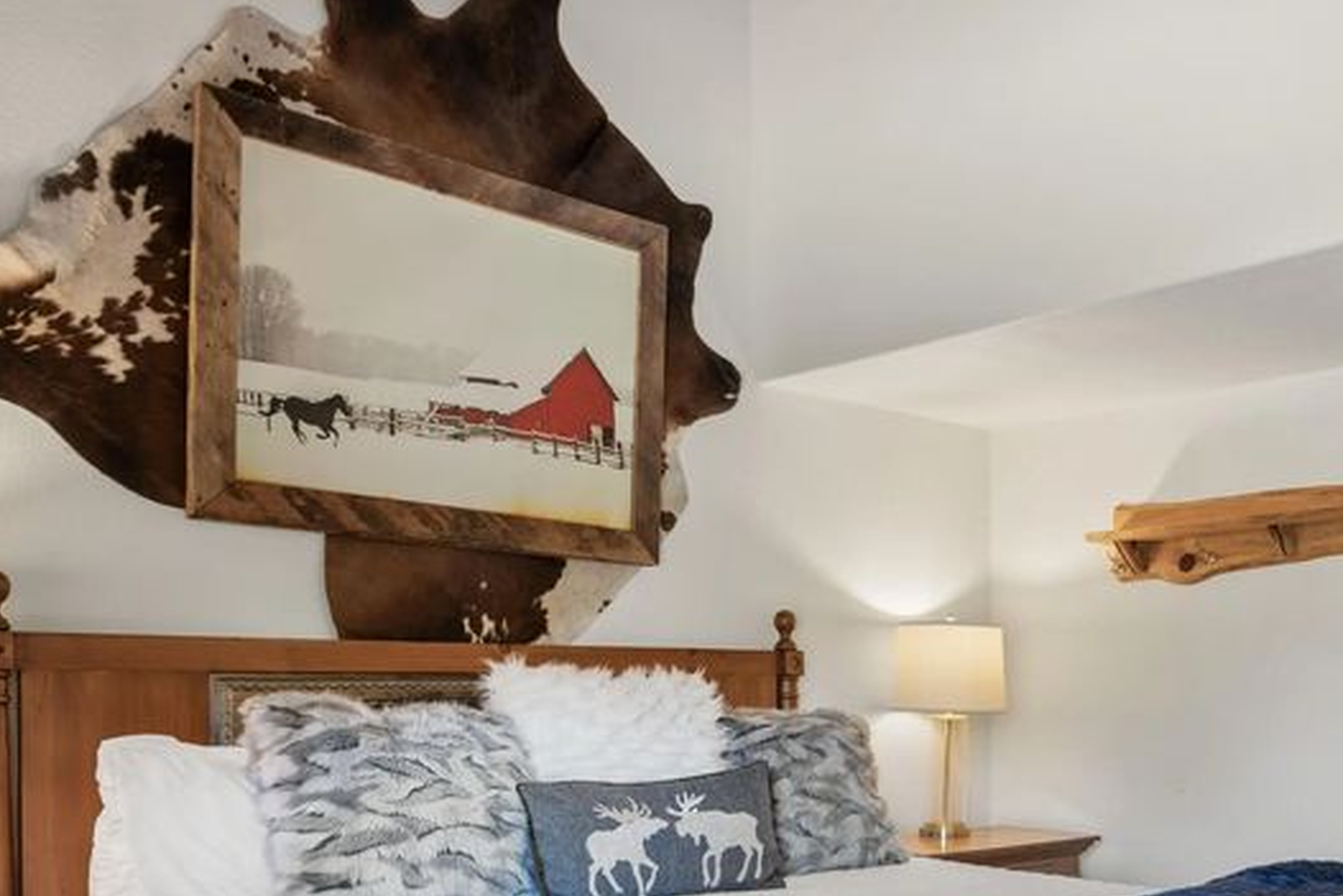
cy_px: 668
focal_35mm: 37
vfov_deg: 35.2
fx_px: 1381
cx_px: 919
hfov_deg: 50.7
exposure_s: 1/3
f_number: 7.1
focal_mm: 19
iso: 320
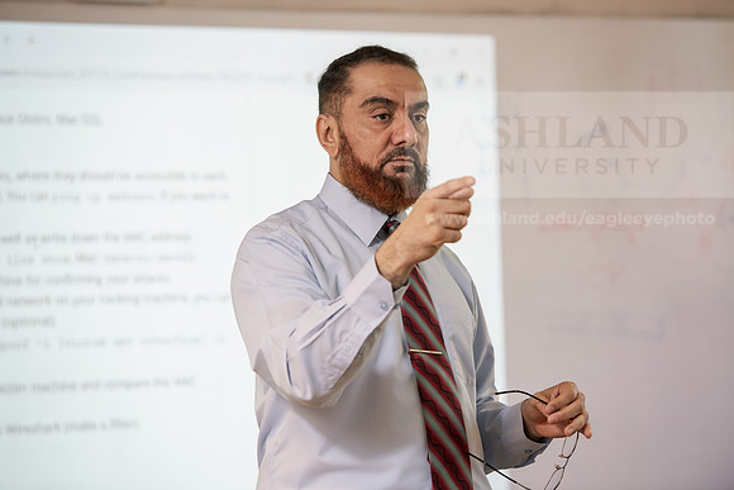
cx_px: 367
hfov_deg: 13.7
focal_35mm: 150
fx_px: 3059
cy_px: 245
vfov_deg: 9.2
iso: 1000
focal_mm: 150
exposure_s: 1/200
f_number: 3.2
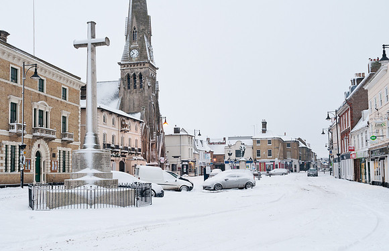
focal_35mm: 40
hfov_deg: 48.6
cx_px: 176
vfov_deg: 32.6
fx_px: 430
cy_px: 139
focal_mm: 24
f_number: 16
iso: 200
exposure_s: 1/6
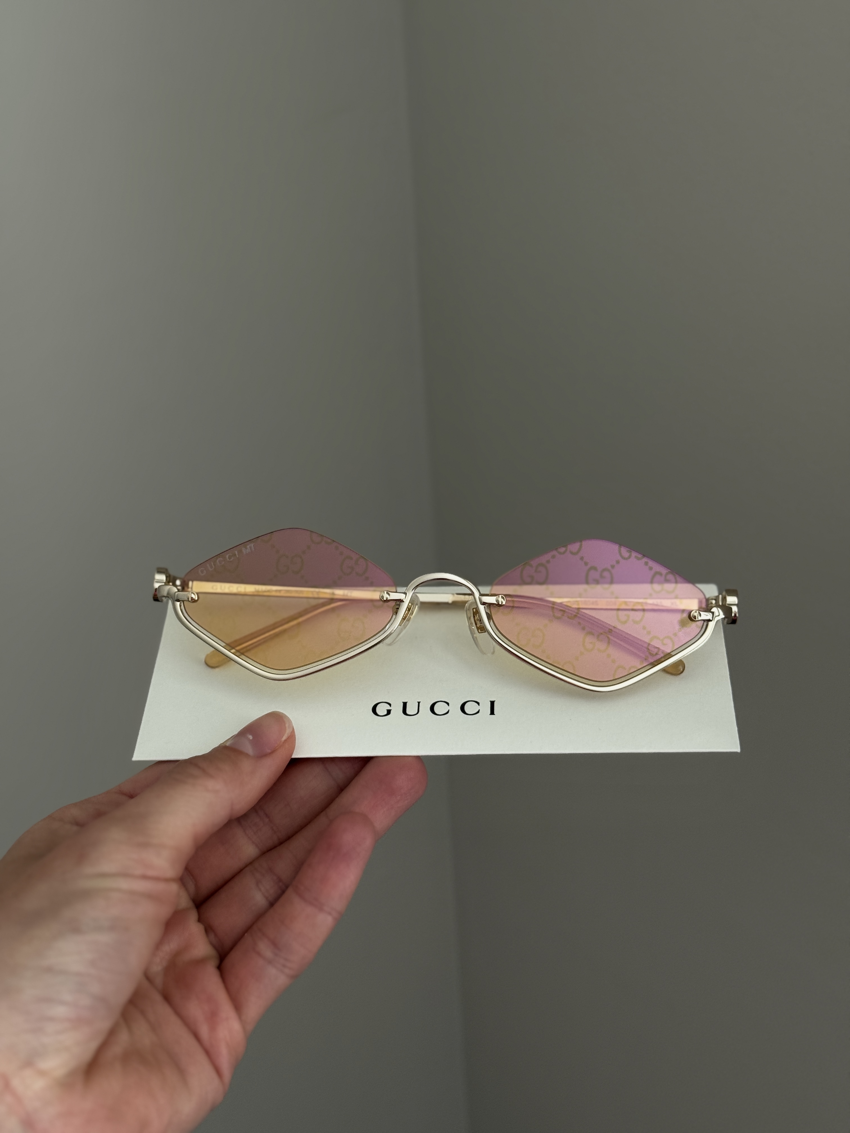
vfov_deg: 39.7
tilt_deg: -30.5
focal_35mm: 48
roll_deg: +3.6
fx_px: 1572
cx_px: 425
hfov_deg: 30.3
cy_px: 566
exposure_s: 1/120
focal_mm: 6.76
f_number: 1.78
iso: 100
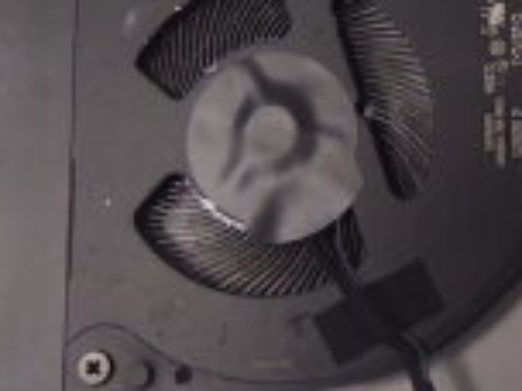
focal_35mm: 99
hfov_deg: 18.8
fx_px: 1493
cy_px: 79
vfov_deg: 14.9
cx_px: 625
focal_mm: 4.3
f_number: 3.3
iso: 320
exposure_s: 1/60
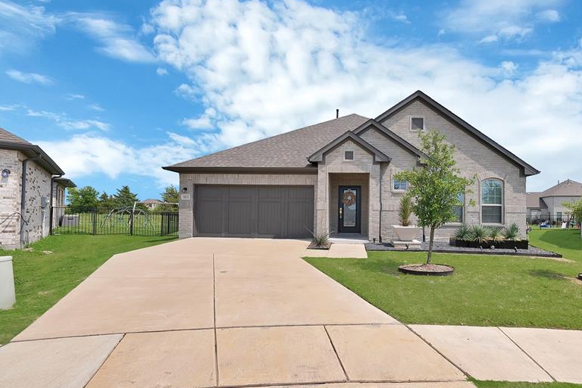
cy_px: 214
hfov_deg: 95.4
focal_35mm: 16
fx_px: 259
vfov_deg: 73.5
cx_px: 351
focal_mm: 12
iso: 640
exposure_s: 1/500
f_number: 9
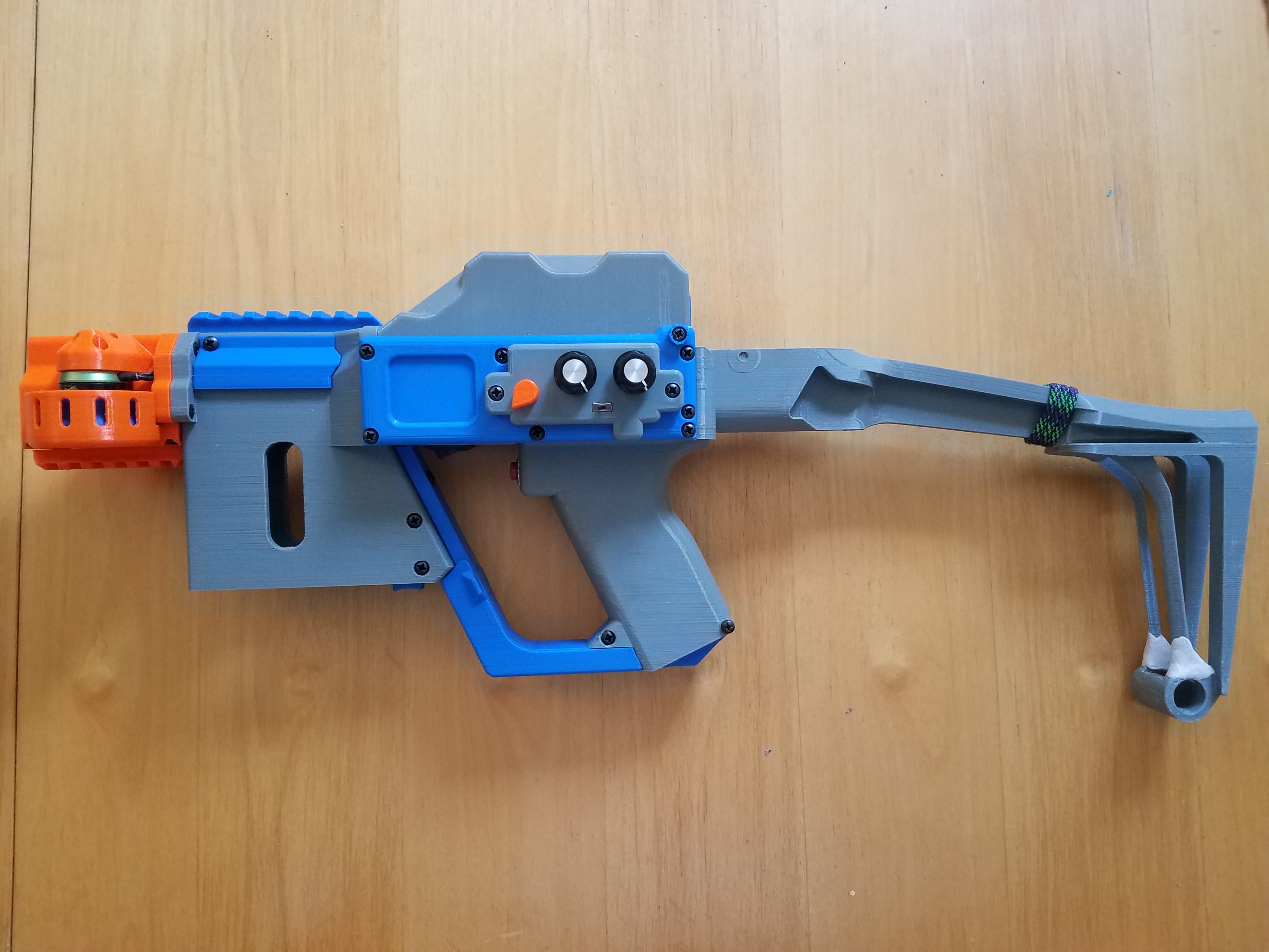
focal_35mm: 26
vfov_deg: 53.1
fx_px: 953
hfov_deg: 67.3
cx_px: 634
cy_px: 476
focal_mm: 4.2
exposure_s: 1/30
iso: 160
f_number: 1.7
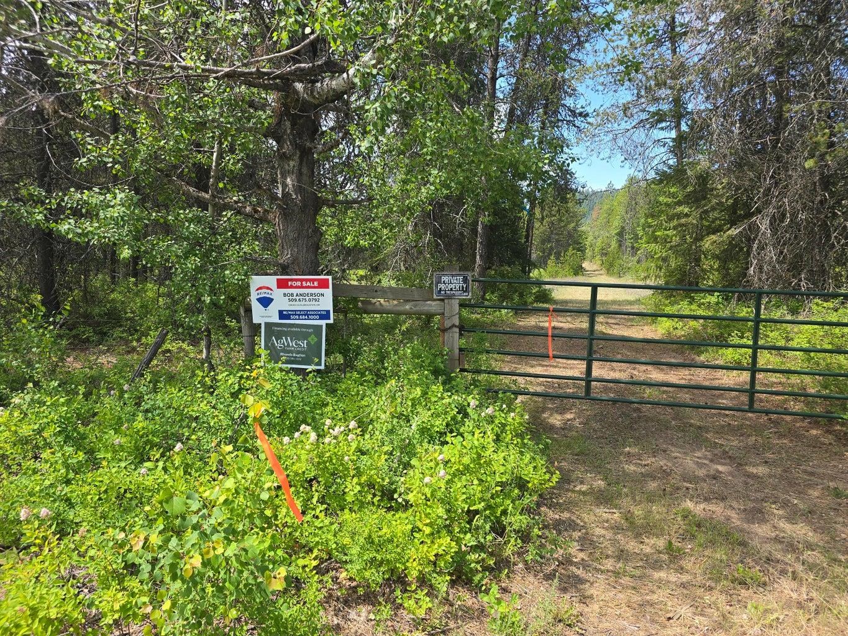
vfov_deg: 58.9
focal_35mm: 23
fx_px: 563
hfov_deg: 73.9
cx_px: 424
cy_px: 318
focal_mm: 6.3
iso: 12
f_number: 1.7
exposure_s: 1/227
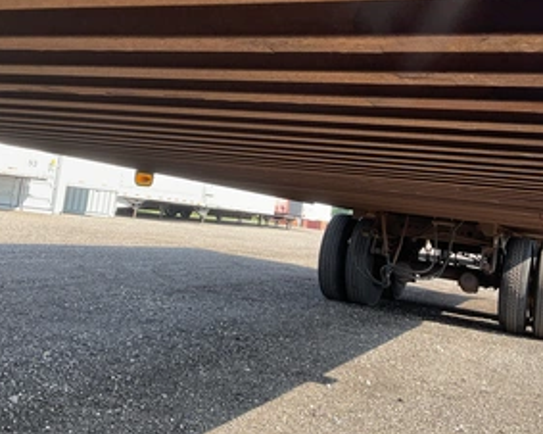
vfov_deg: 37.1
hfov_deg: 45.8
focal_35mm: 40
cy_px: 159
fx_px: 642
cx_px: 278
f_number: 1.8
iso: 25
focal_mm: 3
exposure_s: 1/320
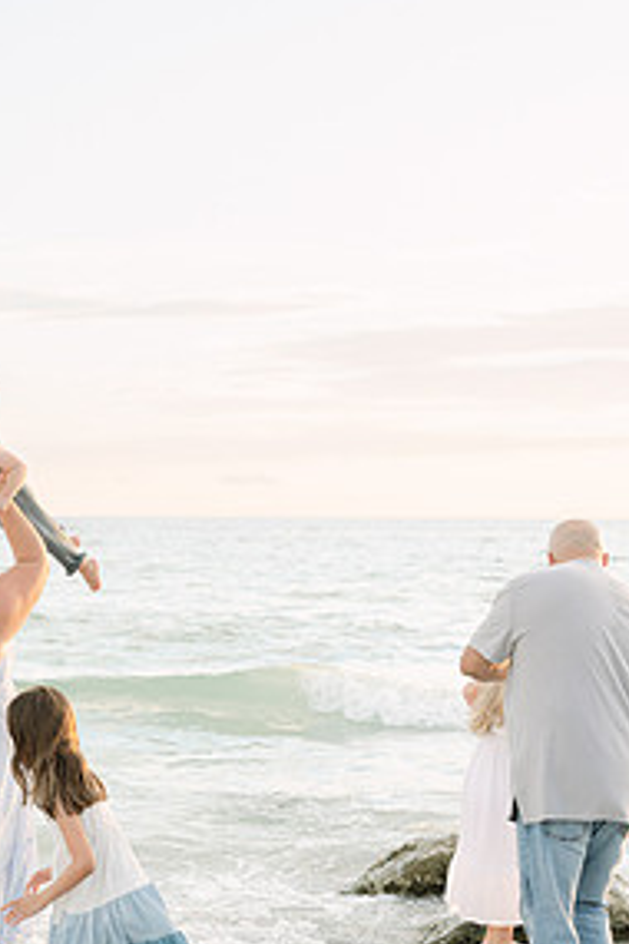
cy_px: 550
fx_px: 2070
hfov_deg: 17.2
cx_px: 232
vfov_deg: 25.6
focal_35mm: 79
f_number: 3.2
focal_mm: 50
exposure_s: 1/400
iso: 320
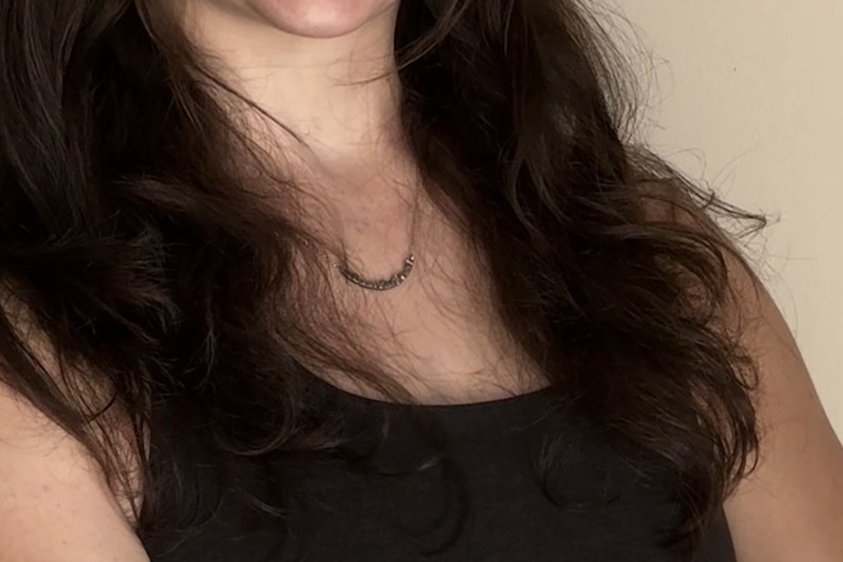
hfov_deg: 14.9
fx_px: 3232
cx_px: 354
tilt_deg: -3.0
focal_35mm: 138
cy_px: 93
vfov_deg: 9.9
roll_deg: +0.5
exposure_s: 1/99
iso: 100
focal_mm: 9
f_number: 2.8
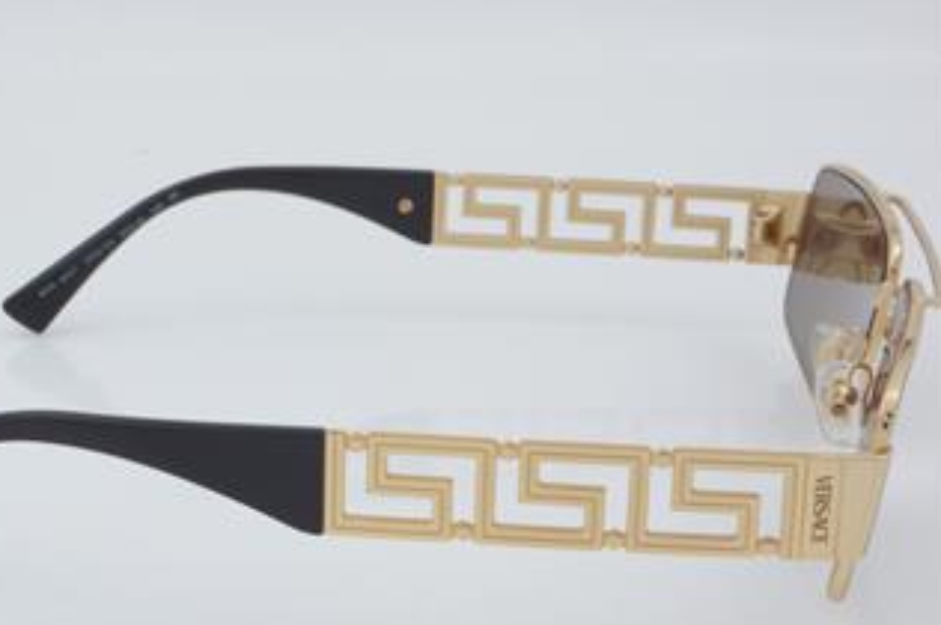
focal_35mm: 95
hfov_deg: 21.4
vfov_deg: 14.4
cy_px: 375
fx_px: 2481
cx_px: 363
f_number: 32
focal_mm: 50
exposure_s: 1/3
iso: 100
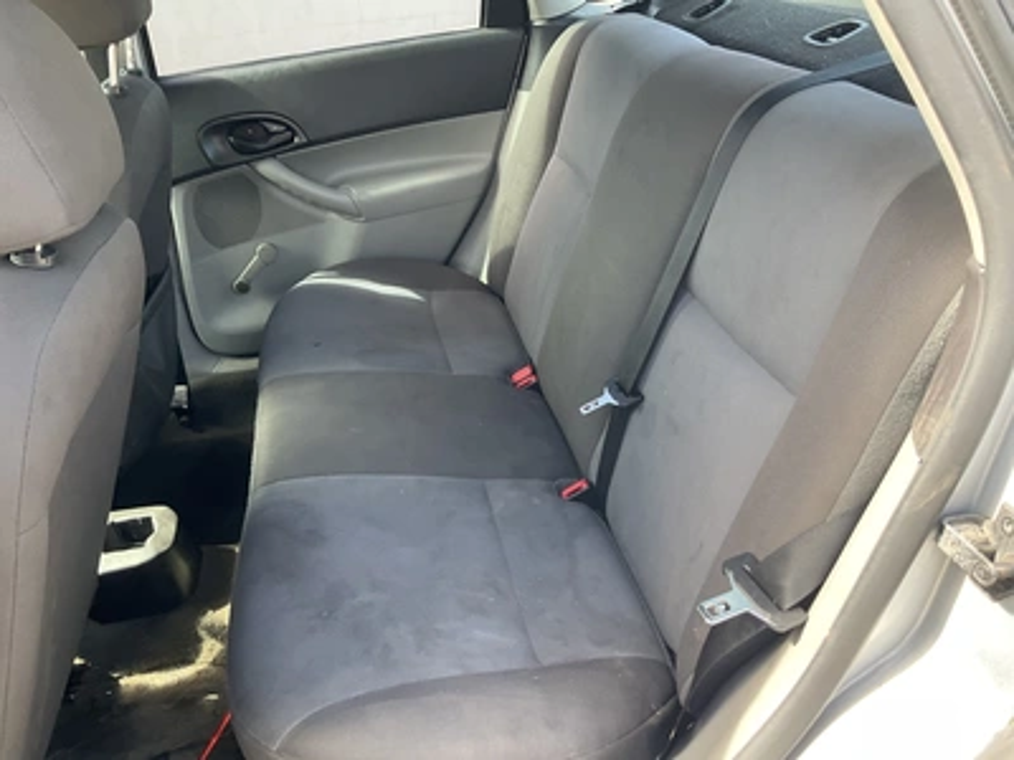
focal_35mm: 29
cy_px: 380
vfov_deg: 48.2
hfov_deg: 61.7
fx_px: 849
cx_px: 507
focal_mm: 3
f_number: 1.8
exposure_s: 1/122
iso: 50
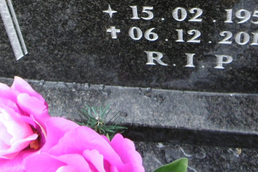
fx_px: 437
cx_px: 133
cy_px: -55
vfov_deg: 20.3
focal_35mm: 61
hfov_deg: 32.9
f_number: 3.1
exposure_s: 1/60
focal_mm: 4.3
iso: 100
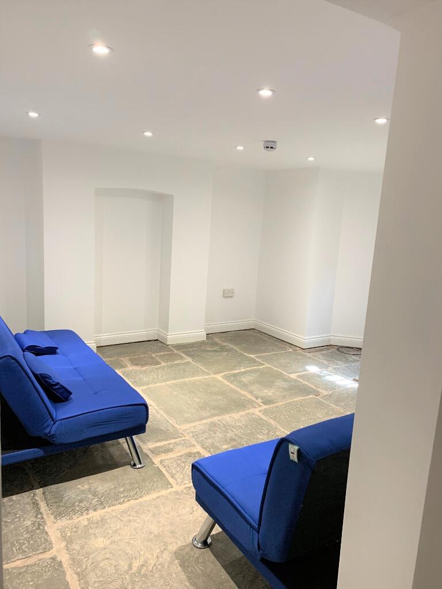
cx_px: 221
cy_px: 294
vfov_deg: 67.3
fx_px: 443
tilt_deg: -9.5
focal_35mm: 26
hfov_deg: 53.1
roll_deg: -2.8
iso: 160
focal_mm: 4.25
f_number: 1.8
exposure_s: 1/50
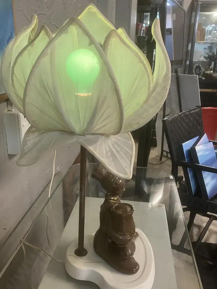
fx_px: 276
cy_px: 160
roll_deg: -0.8
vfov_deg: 55.2
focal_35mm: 33
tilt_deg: -18.6
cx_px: 108
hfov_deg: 43.0
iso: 200
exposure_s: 1/50
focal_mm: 3.99
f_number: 1.8
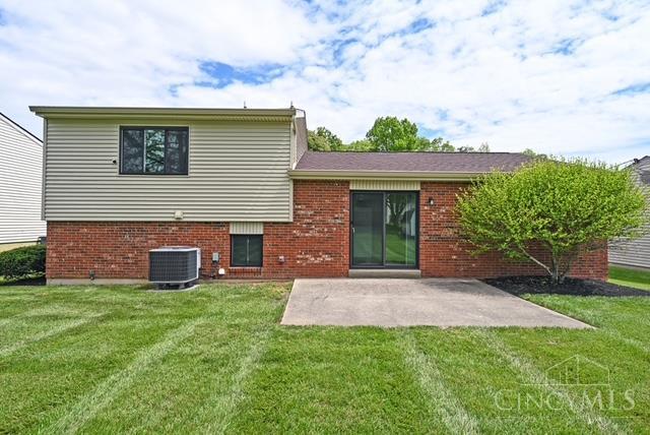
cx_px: 325
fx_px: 325
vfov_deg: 67.5
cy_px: 218
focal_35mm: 18
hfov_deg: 89.9
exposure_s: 1/320
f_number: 6.3
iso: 100
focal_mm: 18
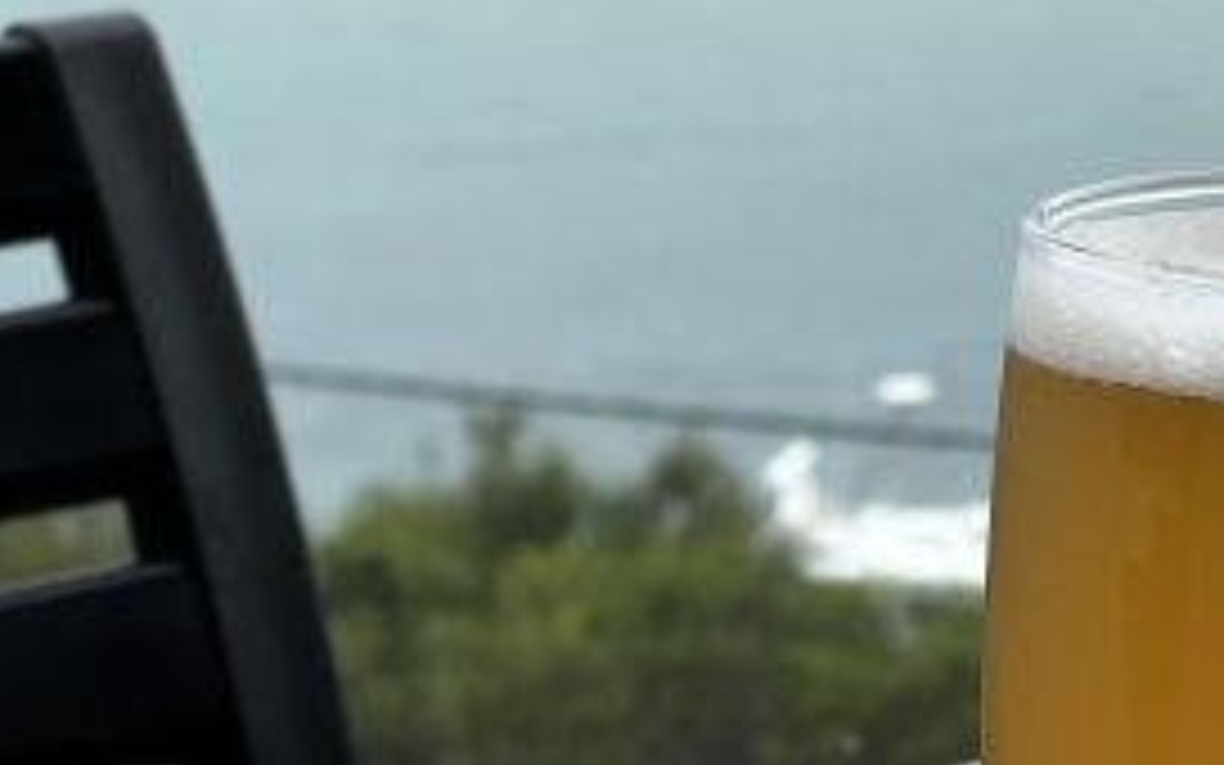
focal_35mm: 180
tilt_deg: -11.5
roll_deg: -2.1
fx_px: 6004
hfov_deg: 11.6
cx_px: 963
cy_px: 531
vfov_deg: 7.3
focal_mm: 9
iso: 32
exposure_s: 1/436
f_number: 2.8
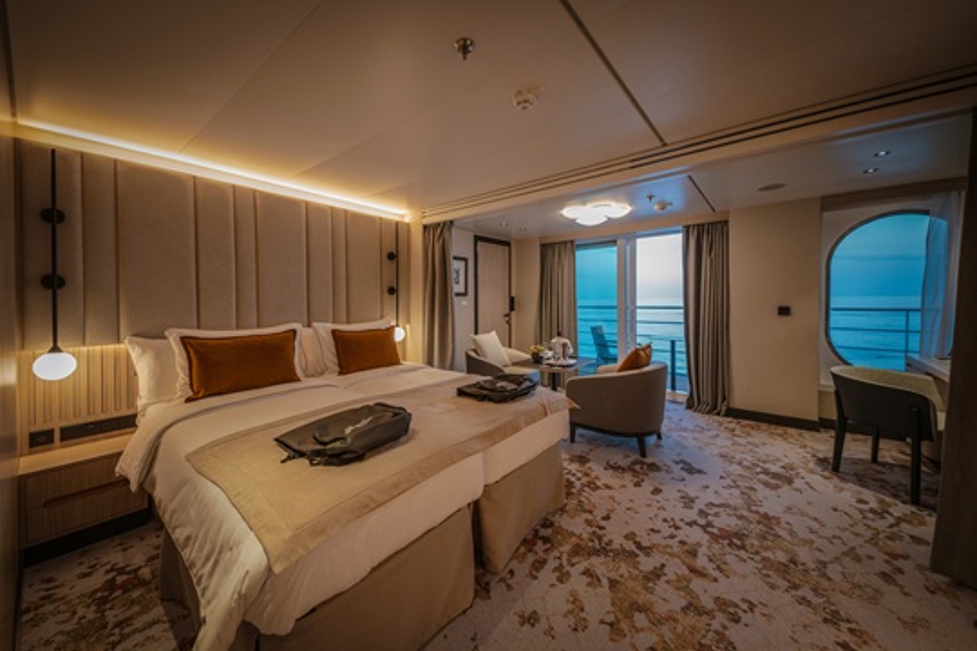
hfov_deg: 108.3
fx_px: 353
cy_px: 326
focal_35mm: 13
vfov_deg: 85.4
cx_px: 488
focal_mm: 13
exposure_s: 1/60
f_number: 4
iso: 1000
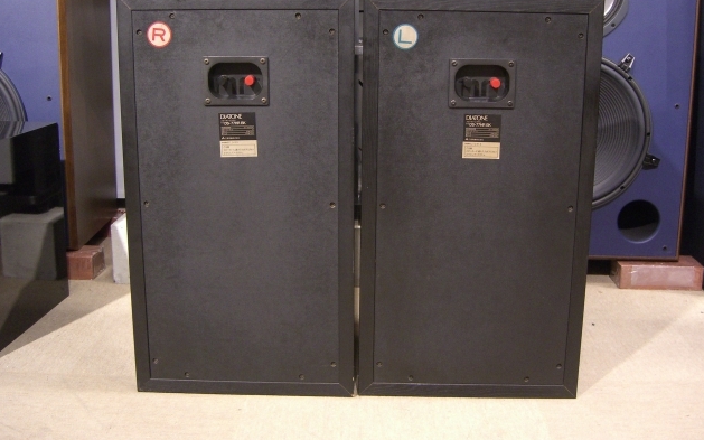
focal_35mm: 41
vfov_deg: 31.1
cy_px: 174
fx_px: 787
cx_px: 351
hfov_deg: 48.2
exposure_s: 1/8
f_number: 2.8
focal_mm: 7.9
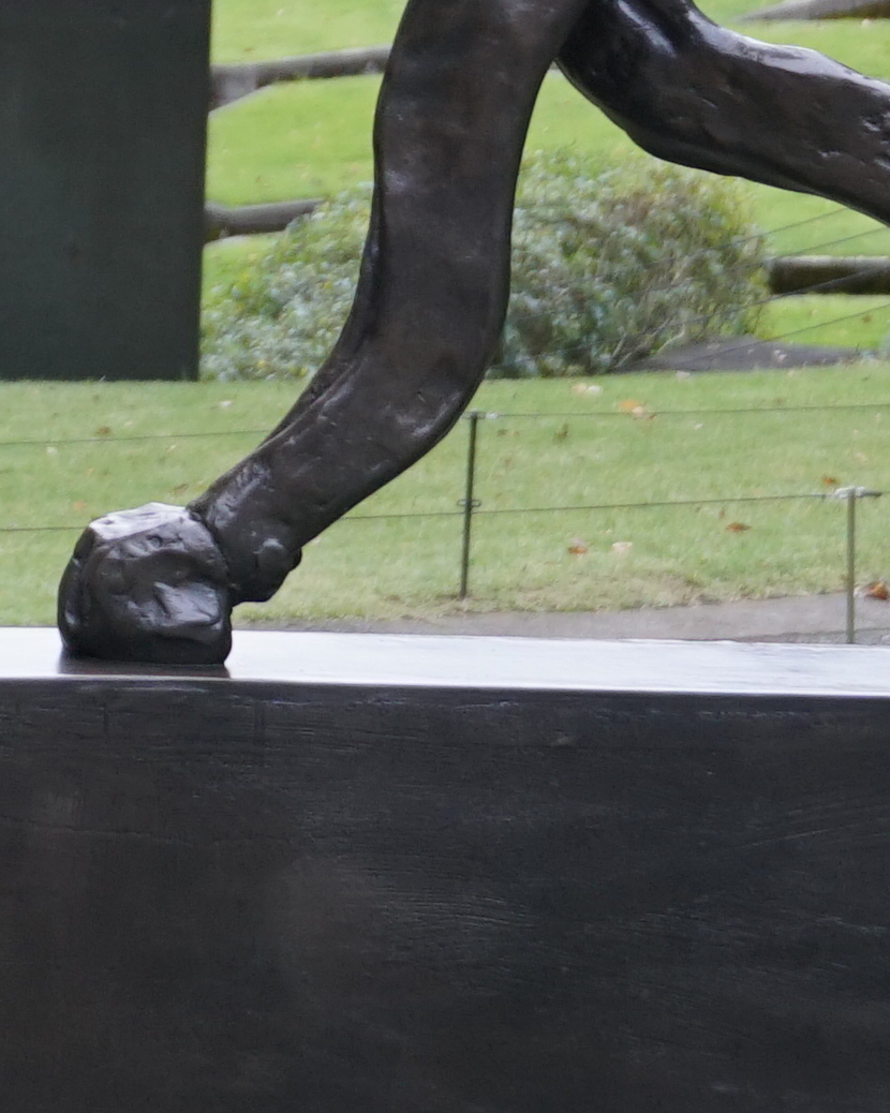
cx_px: -667
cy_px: -965
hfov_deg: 5.2
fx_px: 9650
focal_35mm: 293
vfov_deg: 6.4
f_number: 4.5
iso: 320
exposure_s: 1/60
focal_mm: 36
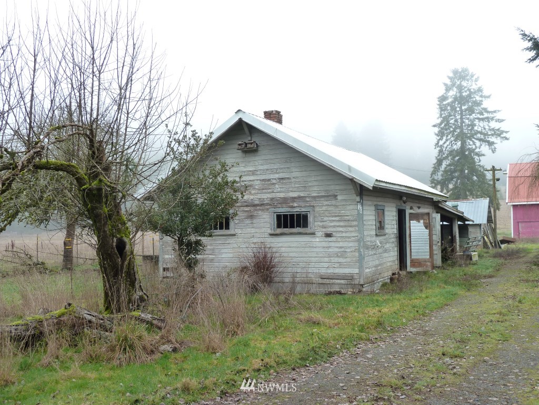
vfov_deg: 38.7
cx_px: 270
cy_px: 202
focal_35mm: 37
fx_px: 576
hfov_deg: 50.1
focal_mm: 6.1
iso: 125
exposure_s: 1/125
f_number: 3.6
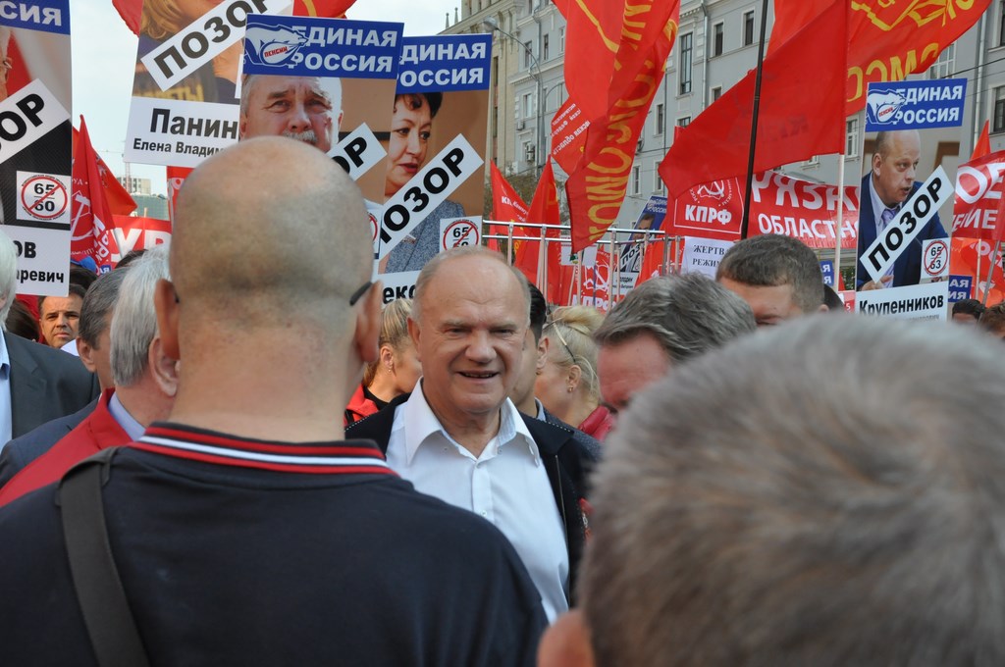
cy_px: 334
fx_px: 1589
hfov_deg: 35.1
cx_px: 502
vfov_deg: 23.7
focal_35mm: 57
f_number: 11
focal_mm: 38
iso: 1000
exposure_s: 1/500
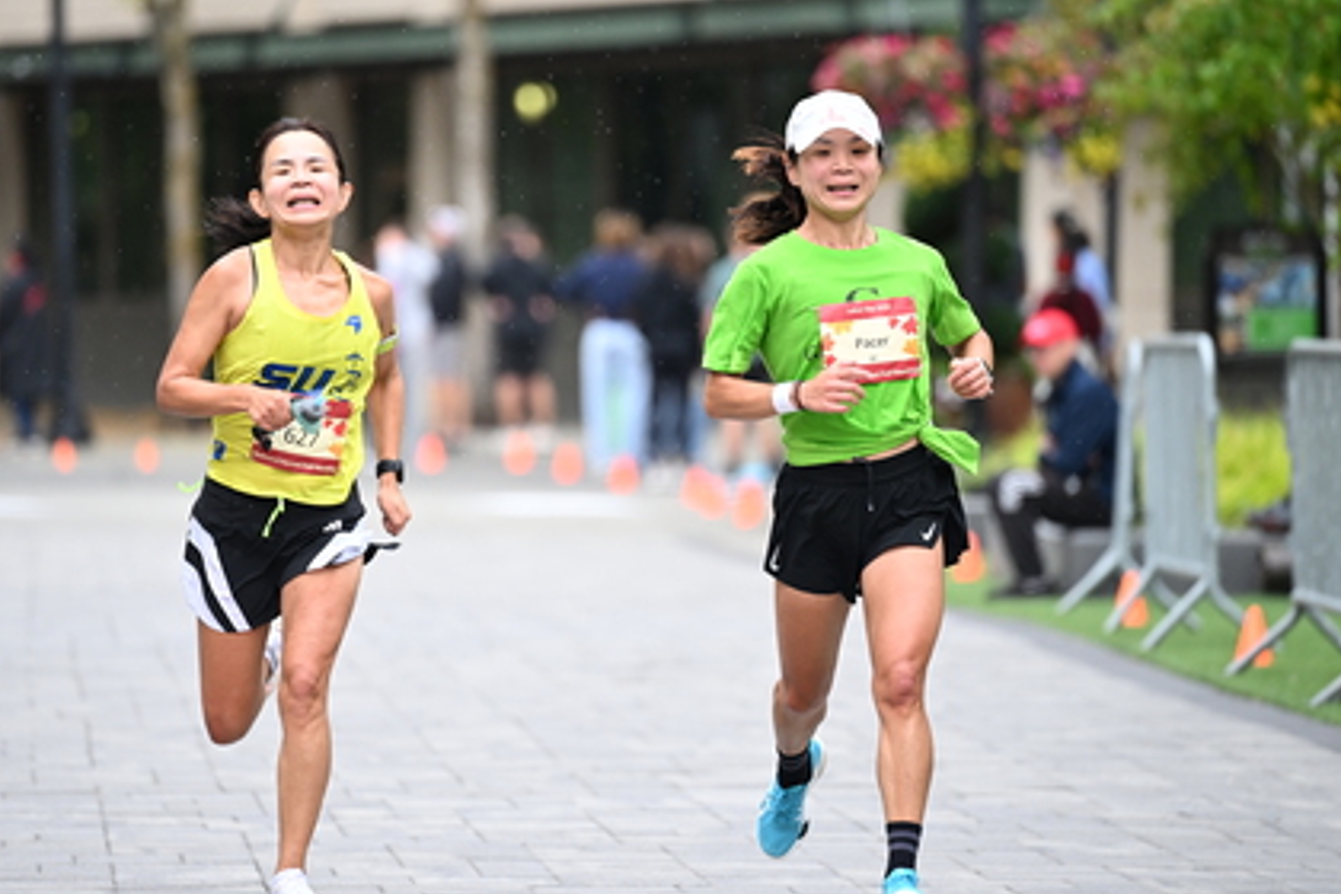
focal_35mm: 262
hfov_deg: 7.9
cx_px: 575
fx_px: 9759
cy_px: 362
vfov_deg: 5.2
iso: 1250
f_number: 2.8
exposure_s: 1/1250
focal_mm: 200
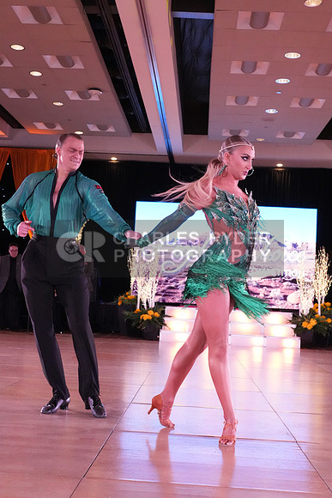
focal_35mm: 46
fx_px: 636
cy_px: 249
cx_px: 166
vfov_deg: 42.7
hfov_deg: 29.3
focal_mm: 31
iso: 8000
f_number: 7.1
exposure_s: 1/320
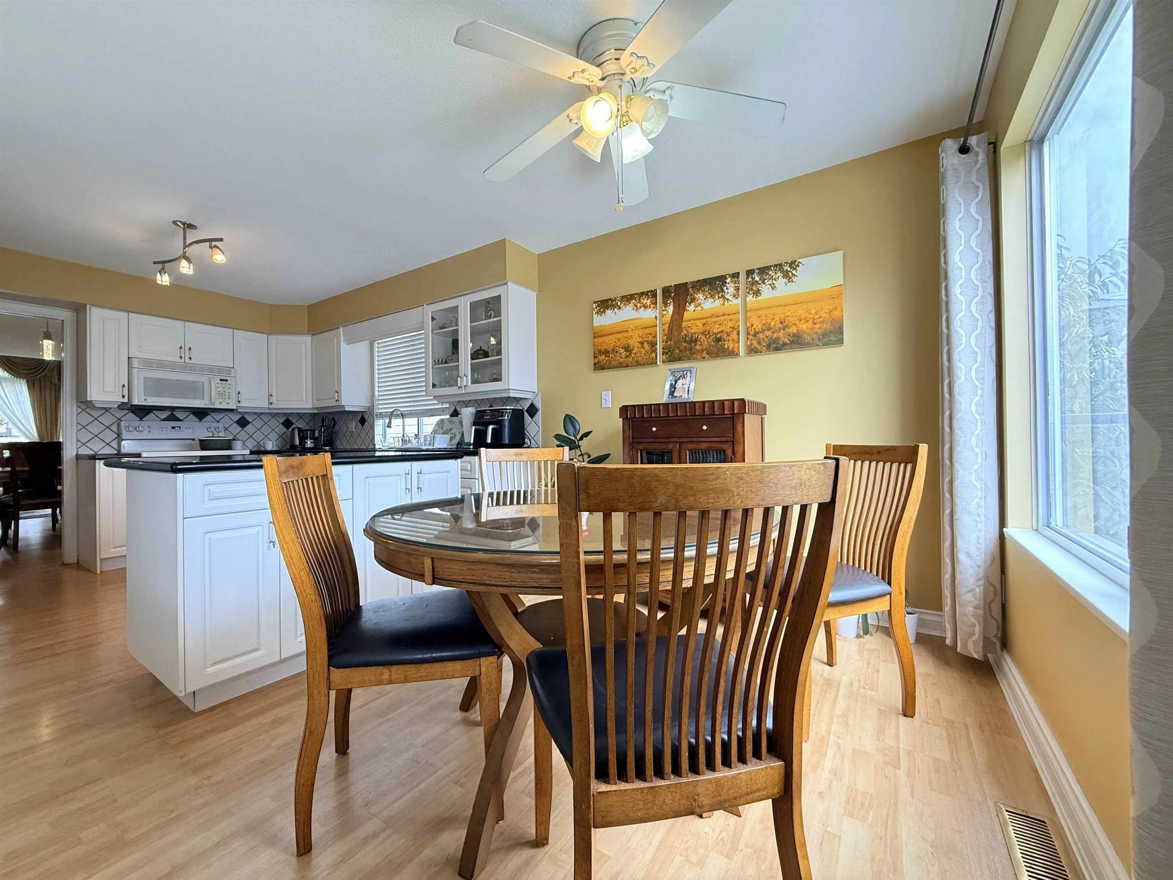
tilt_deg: +0.1
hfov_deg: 102.1
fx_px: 474
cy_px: 440
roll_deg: +0.4
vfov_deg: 85.7
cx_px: 586
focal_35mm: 14
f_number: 2.2
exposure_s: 1/120
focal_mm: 2.22
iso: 250
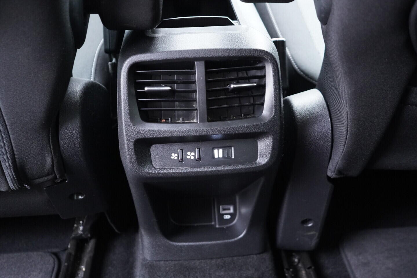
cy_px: 139
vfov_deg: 36.9
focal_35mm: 36
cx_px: 208
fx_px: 417
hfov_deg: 53.1
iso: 2500
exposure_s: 1/40
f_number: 2.8
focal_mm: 24
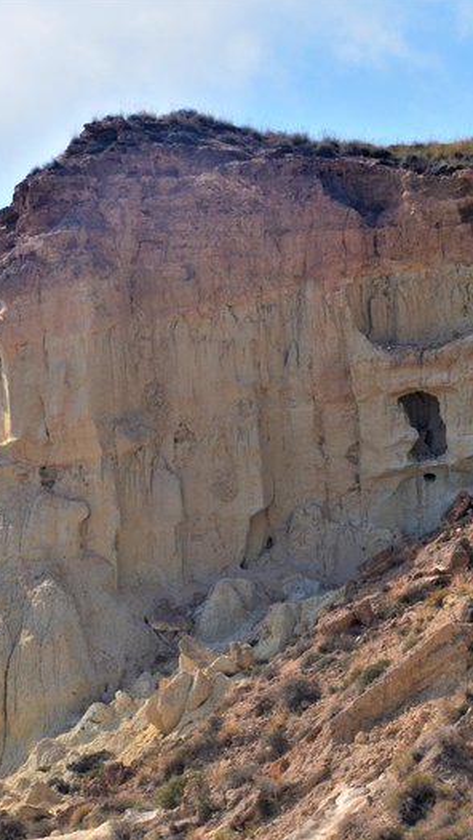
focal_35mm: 191
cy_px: 419
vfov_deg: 11.3
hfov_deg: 6.4
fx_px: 4251
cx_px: 423
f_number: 13
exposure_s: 1/800
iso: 640
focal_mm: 80
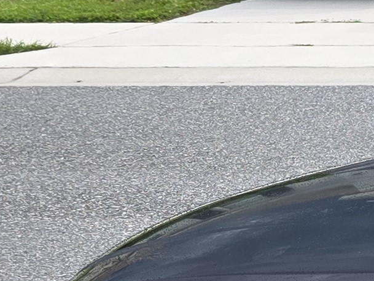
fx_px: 1632
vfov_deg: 9.5
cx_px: 1081
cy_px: 435
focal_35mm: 151
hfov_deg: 10.1
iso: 80
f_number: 1.7
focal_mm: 6.3
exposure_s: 1/1567
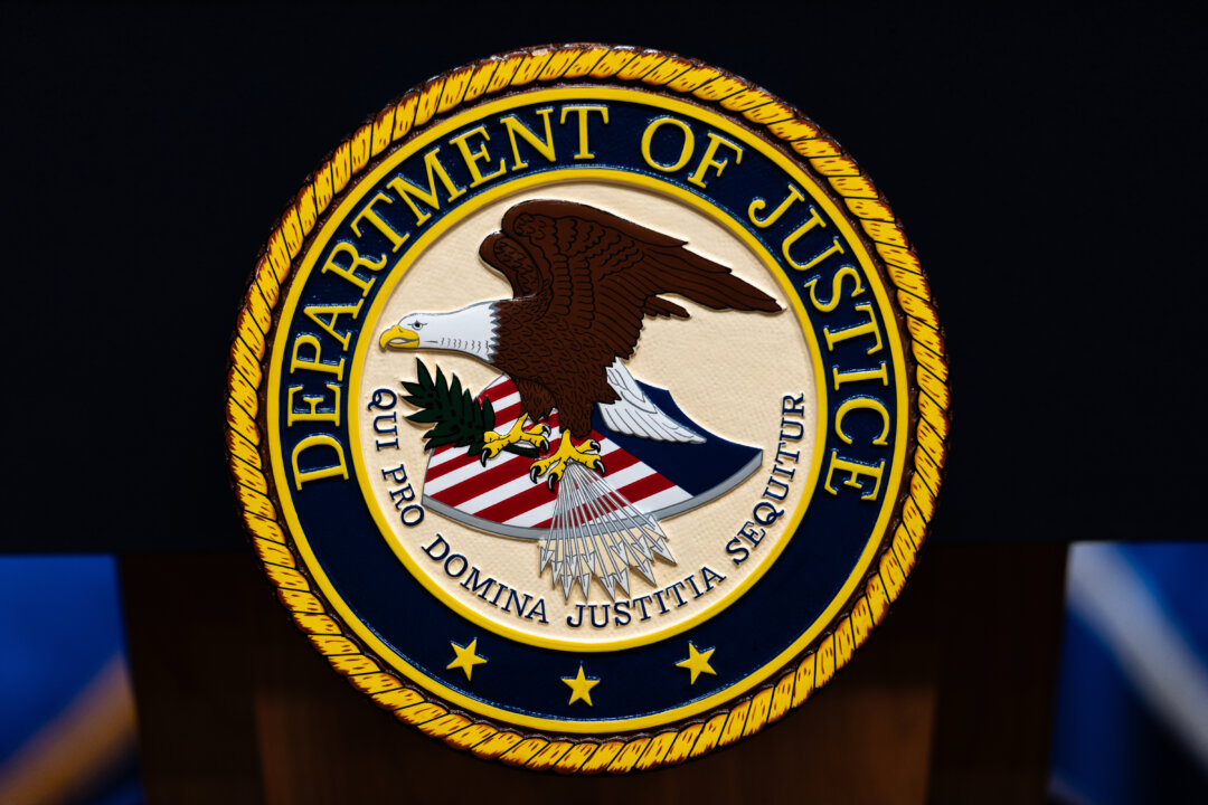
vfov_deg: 14.3
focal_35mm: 96
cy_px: 402
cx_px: 604
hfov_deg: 21.2
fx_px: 3221
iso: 640
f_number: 2
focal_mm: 96
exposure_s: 1/500
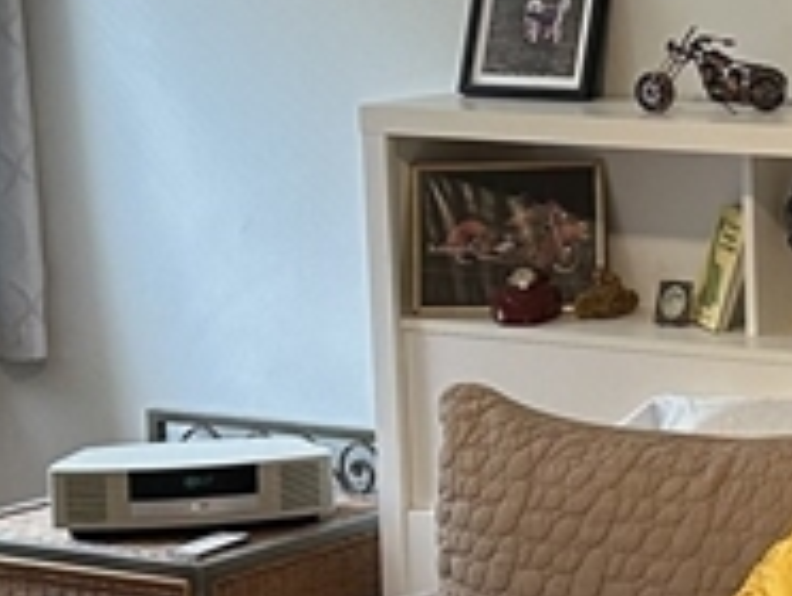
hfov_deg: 14.4
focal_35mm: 132
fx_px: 3024
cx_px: 967
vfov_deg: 11.3
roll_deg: -0.2
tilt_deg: -6.8
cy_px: 307
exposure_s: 1/60
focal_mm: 6.86
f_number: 1.78
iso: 160
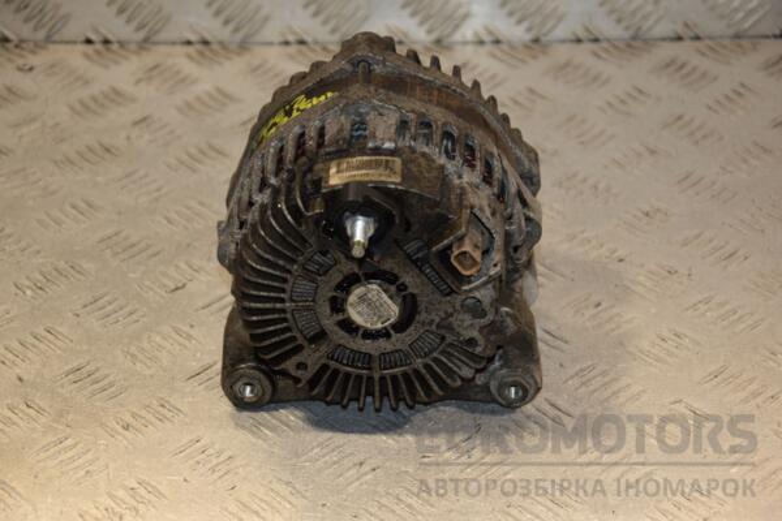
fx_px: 2150
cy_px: 260
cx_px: 391
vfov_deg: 13.8
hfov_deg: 20.6
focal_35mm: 99
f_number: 5.3
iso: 800
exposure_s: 1/200
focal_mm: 66
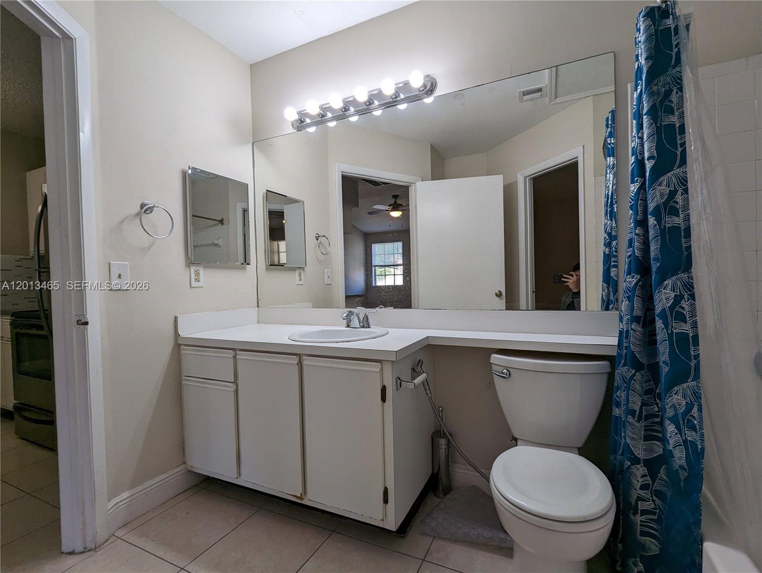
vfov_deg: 78.2
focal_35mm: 16
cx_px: 381
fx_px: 353
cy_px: 286
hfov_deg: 94.4
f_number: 2.2
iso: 55
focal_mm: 2.35
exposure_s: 1/134
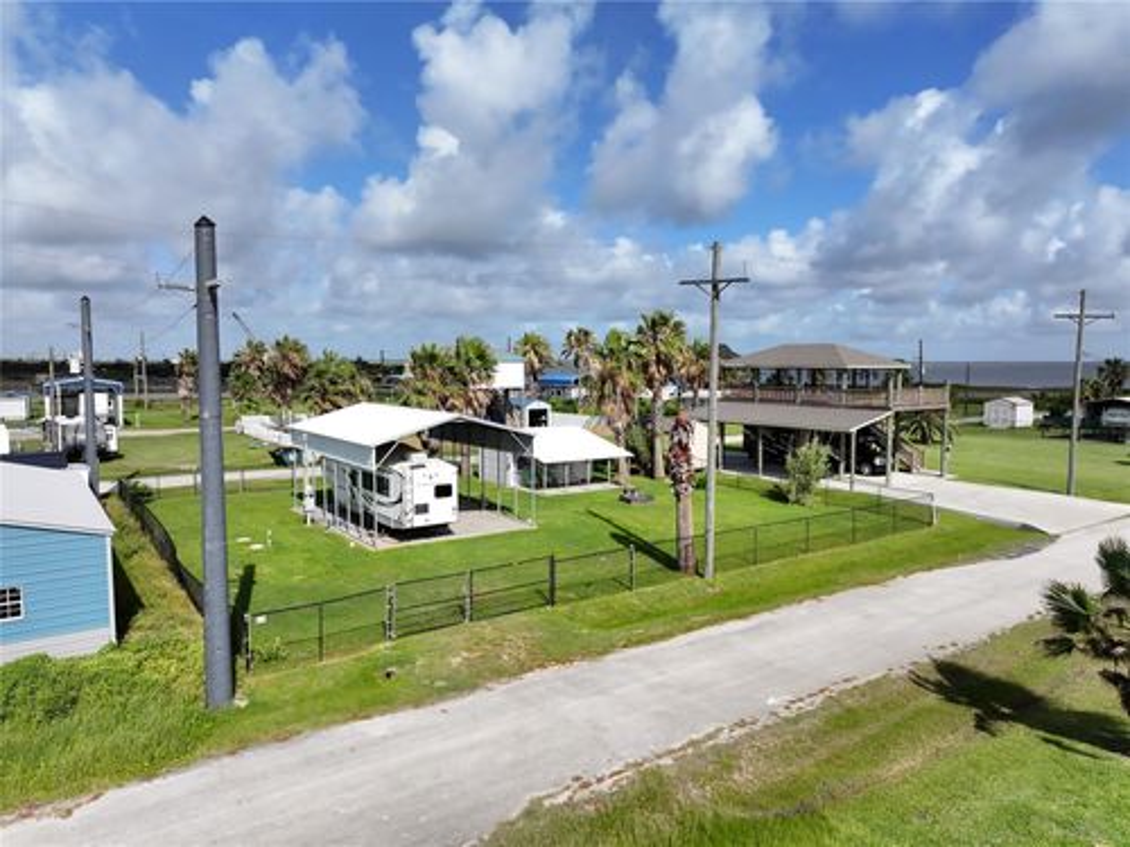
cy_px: 424
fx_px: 783
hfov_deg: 71.6
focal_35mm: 24
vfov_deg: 56.8
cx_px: 565
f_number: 2.8
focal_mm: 12.29
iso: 400
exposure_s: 1/1000
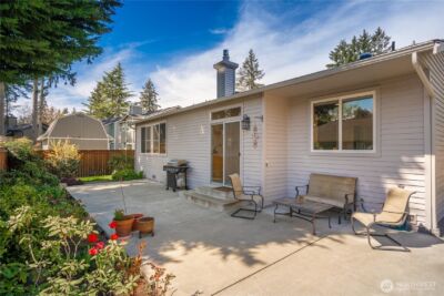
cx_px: 222
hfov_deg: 90.0
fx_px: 222
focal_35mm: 18
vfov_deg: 67.4
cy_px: 148
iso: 80
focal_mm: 18
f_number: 7.1
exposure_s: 1/125
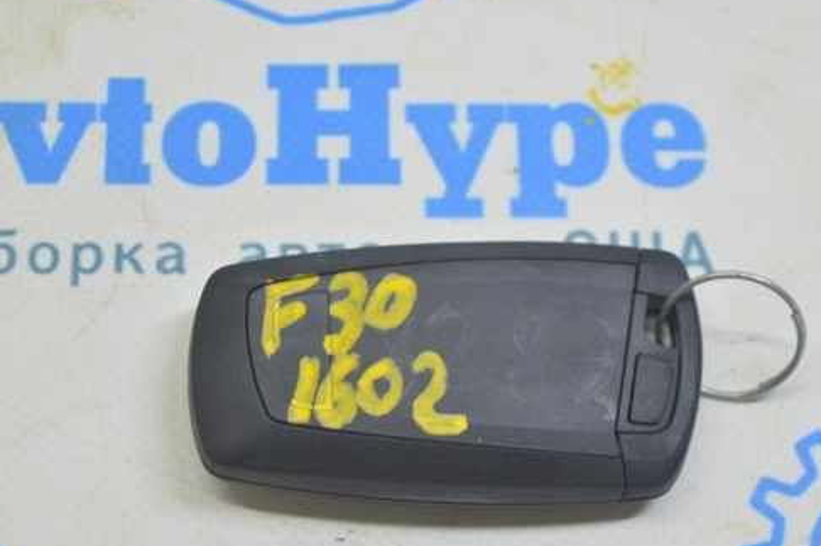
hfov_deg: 18.8
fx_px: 2475
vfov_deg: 12.6
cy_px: 308
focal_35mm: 109
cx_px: 405
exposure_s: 1/20
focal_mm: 55
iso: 400
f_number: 5.6
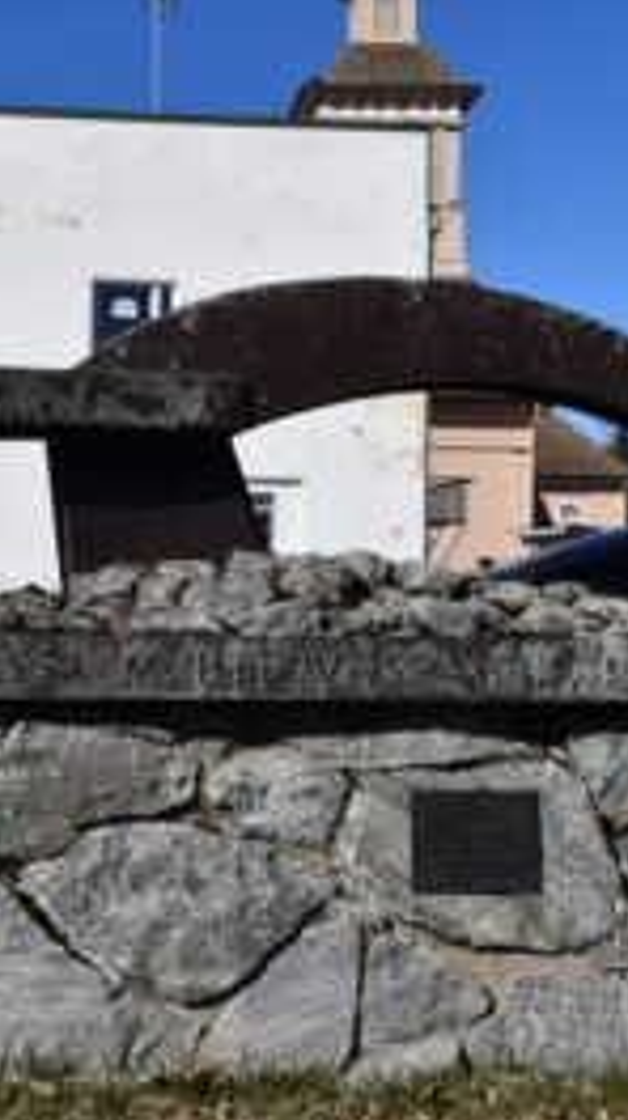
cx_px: 98
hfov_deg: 19.1
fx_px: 1840
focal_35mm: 62
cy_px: 562
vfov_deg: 33.9
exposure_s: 1/800
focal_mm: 26
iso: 640
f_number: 16
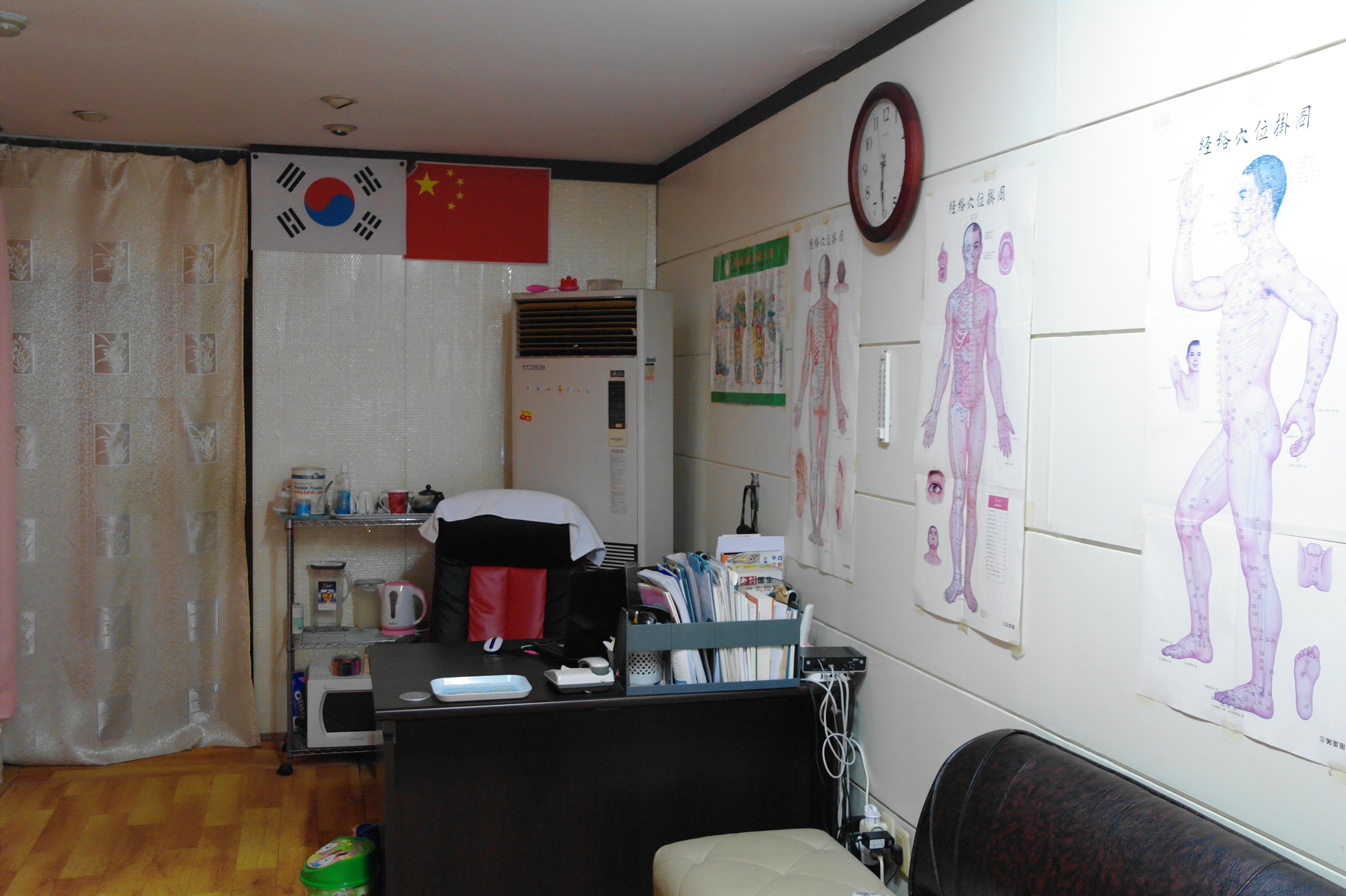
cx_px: 673
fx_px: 1233
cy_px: 448
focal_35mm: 33
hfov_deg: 57.3
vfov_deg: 39.9
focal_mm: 22
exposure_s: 1/15
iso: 640
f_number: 4
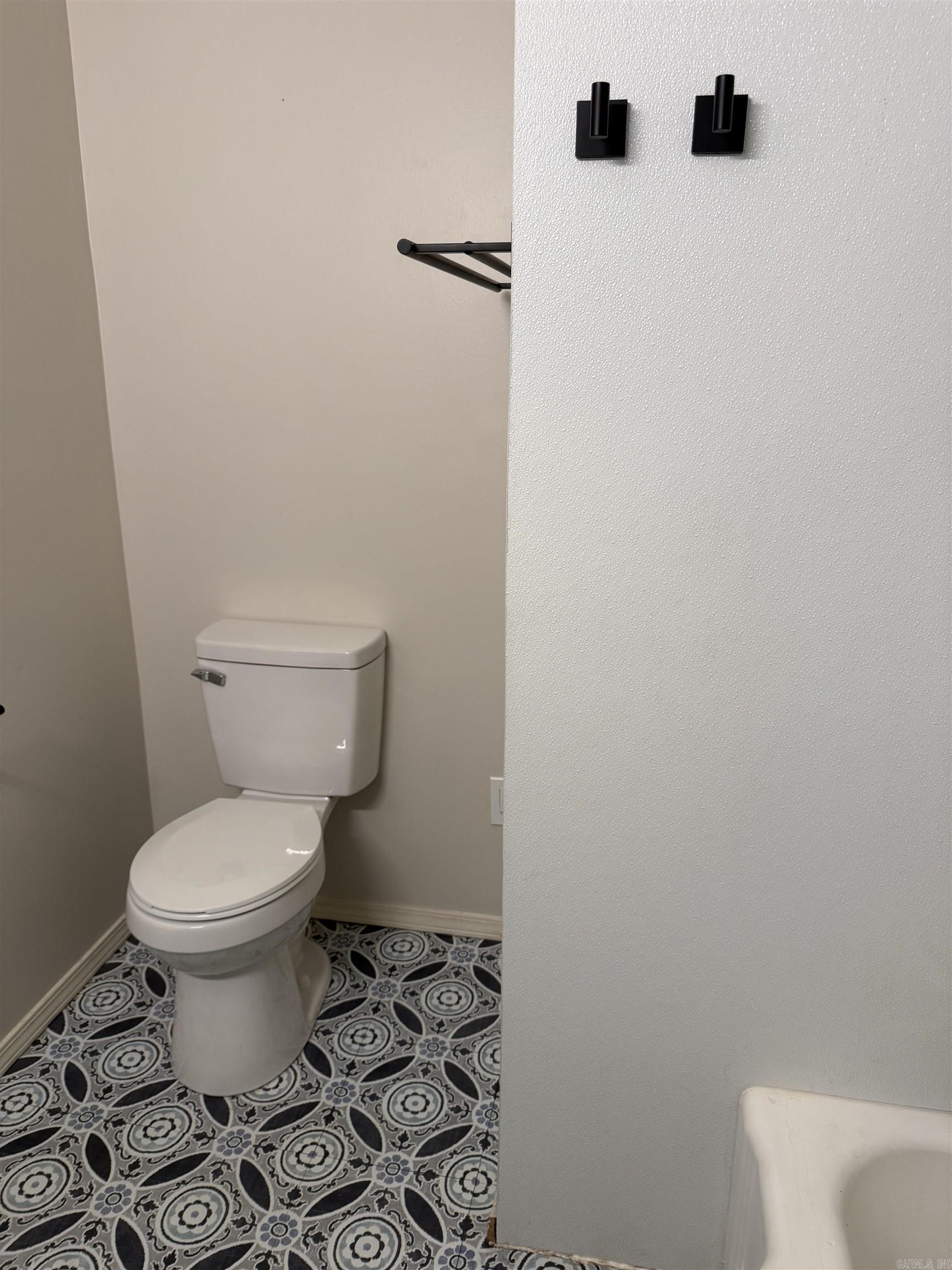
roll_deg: -0.2
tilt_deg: -16.6
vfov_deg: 71.6
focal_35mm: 24
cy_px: 635
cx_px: 476
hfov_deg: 56.8
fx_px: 880
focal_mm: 6.76
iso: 200
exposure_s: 1/120
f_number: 1.78
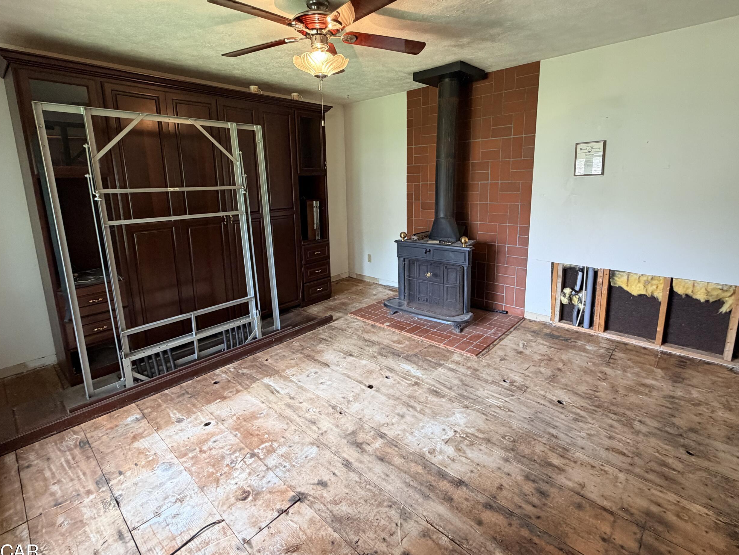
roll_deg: +2.0
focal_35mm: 17
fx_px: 363
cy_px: 246
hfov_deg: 91.0
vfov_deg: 74.5
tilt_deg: -10.1
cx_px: 368
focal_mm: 2.22
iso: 250
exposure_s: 1/60
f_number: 2.2
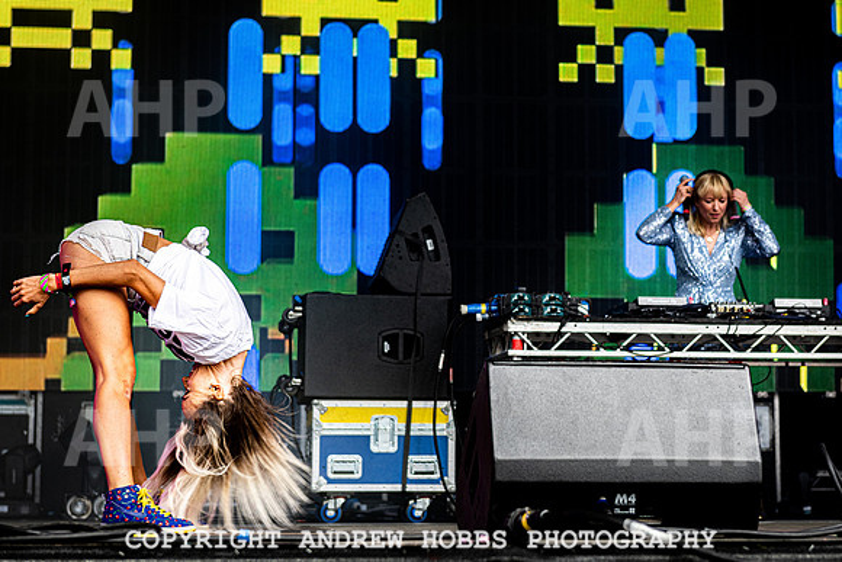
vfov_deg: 15.4
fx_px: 2073
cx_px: 517
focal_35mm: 89
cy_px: 217
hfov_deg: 22.9
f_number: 5
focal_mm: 70
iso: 320
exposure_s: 1/800
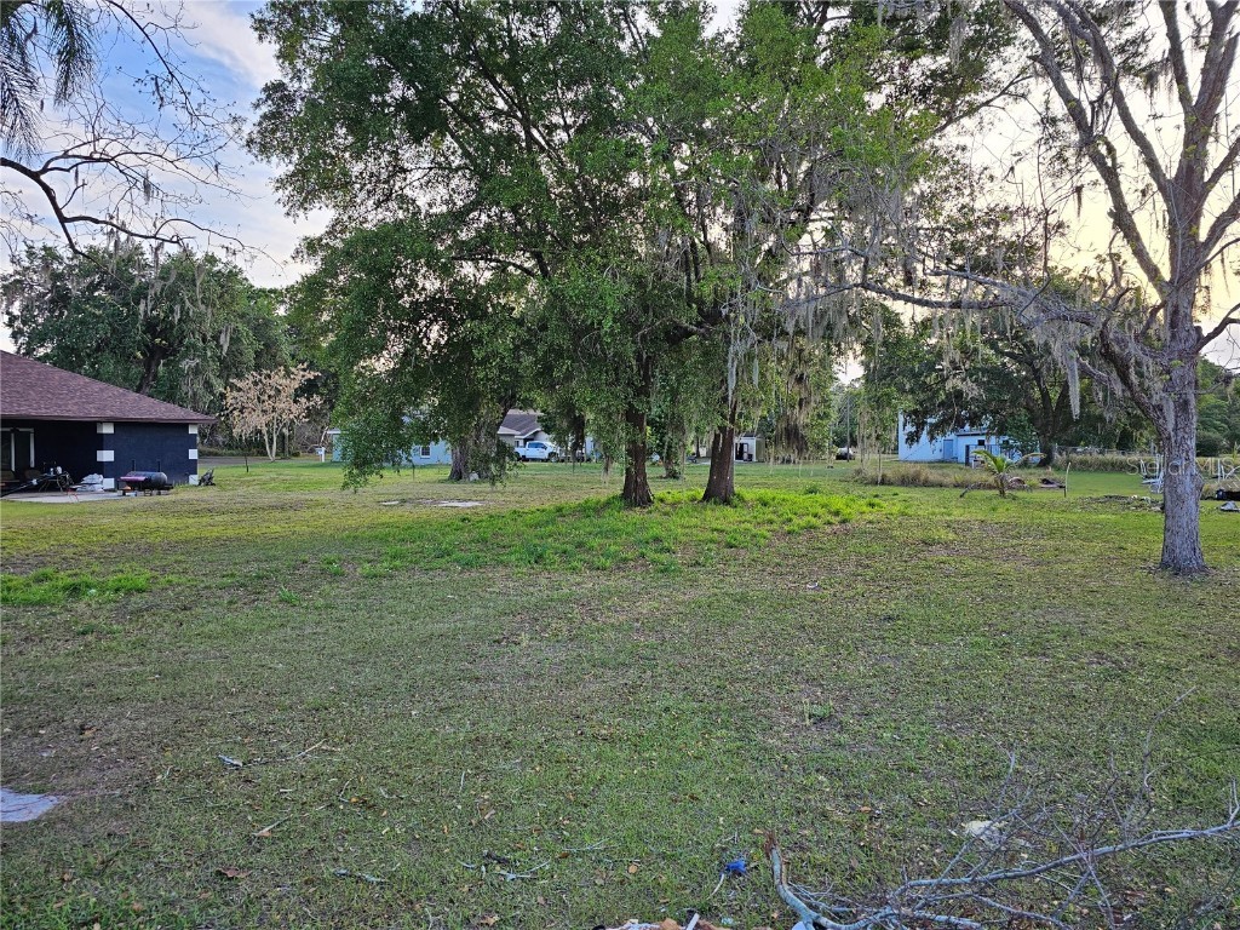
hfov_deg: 73.9
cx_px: 620
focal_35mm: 23
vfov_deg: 58.9
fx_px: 824
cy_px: 465
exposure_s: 1/180
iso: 80
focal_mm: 6.3
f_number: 1.7
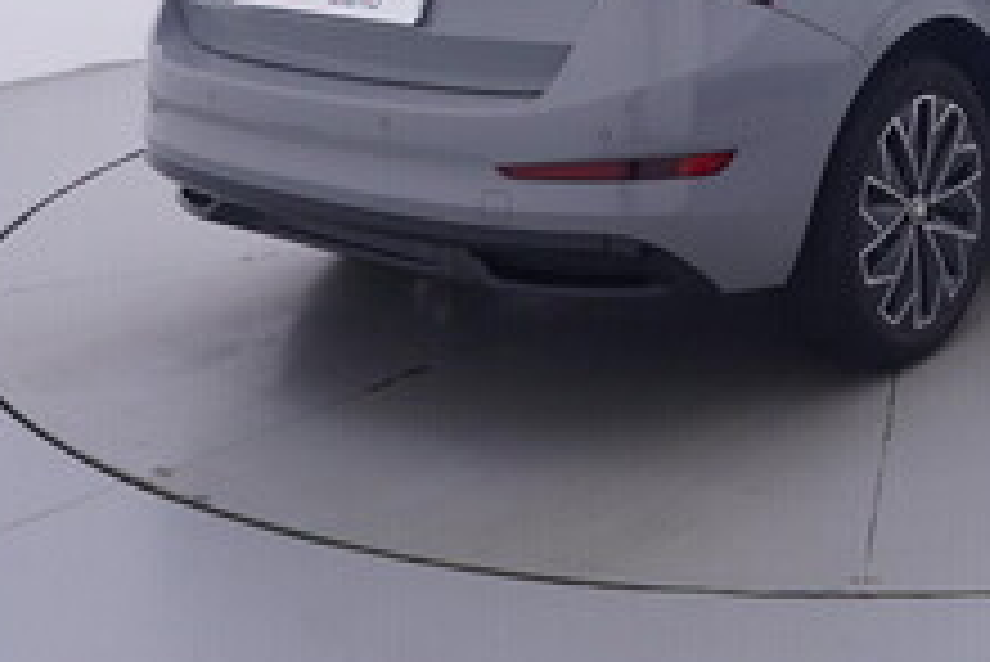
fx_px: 1548
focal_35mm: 56
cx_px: 961
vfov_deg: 22.2
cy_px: -137
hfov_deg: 32.9
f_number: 5
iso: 200
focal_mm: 15
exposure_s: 1/80
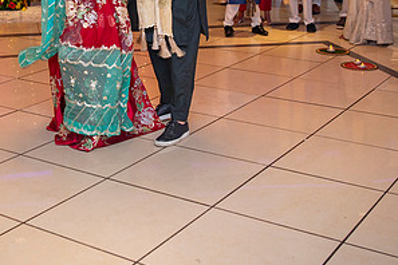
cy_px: 10
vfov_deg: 20.1
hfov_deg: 30.2
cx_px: 125
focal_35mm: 66
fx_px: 730
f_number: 2.8
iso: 400
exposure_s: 1/160
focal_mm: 30
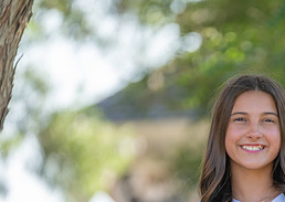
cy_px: 210
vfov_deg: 3.5
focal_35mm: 412
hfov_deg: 4.9
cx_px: 281
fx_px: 3327
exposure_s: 1/320
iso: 100
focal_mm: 168
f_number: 2.8
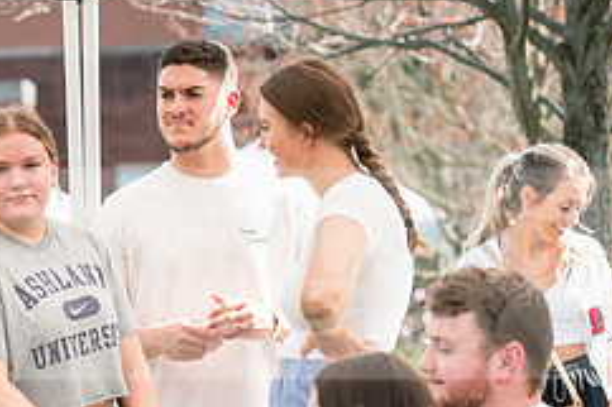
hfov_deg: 8.7
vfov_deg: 5.8
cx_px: -76
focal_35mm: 235
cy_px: 474
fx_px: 3992
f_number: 4
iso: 160
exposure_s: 1/250
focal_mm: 98
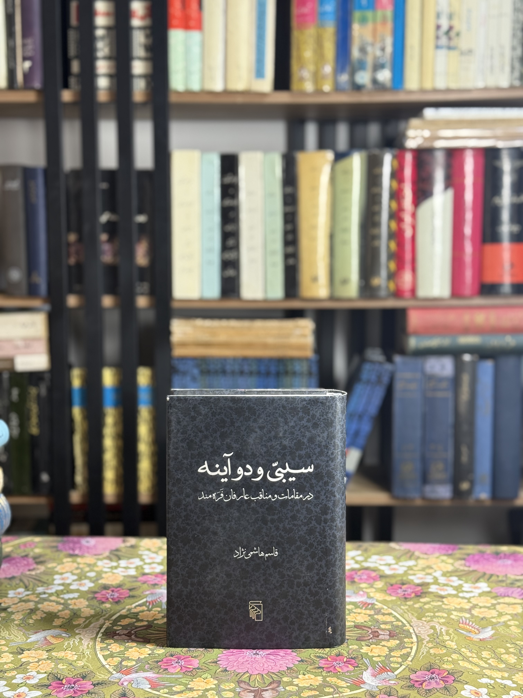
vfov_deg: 39.7
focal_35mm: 48
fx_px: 967
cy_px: 349
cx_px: 262
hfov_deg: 30.3
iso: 160
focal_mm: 6.76
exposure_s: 1/50
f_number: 1.78
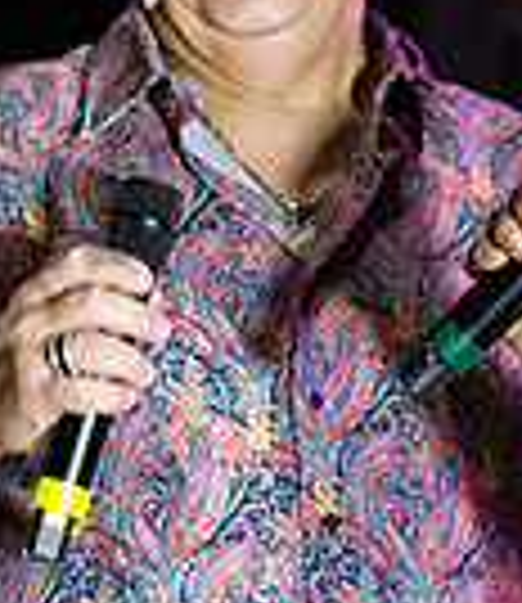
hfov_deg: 3.4
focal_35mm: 481
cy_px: 374
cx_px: 463
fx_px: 8866
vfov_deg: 3.9
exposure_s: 1/200
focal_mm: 105
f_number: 3.2
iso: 3200
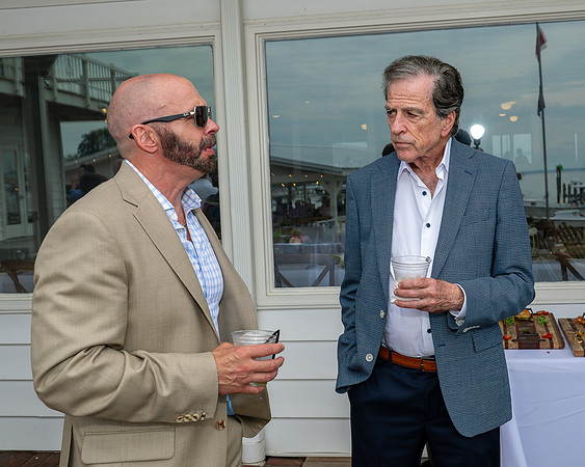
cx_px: 357
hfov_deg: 41.7
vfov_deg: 34.0
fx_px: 763
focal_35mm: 44
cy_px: 190
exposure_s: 1/250
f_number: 7.1
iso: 250
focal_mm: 33
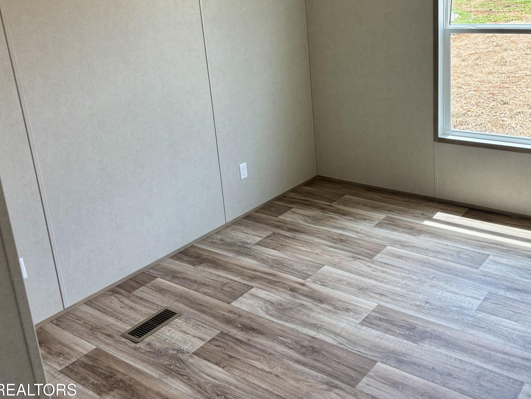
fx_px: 568
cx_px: 335
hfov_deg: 49.6
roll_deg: +3.0
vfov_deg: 38.2
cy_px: 132
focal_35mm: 37
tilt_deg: -15.9
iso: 50
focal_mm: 5.96
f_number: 1.6
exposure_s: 1/163
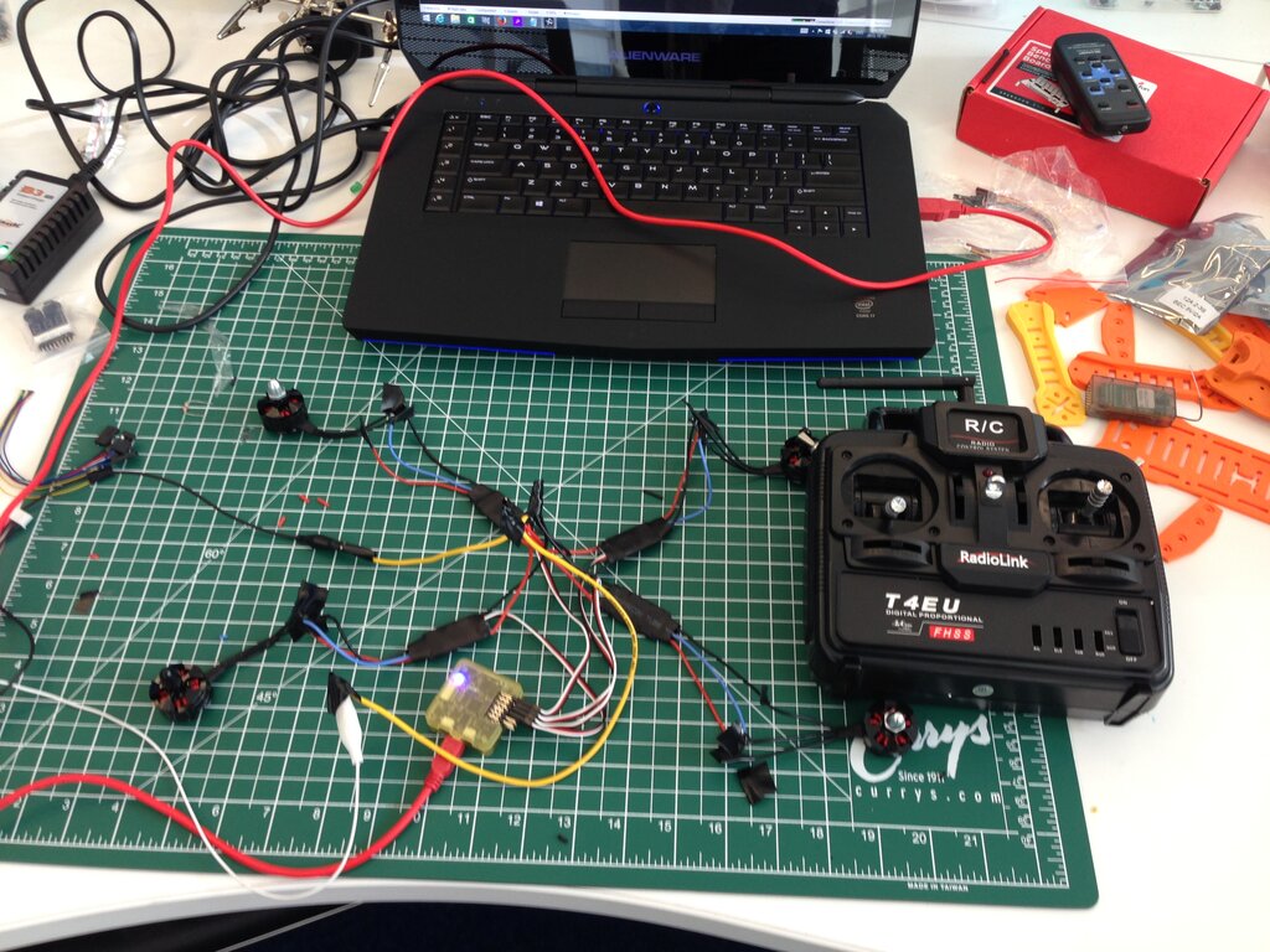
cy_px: 476
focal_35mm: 33
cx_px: 635
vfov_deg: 42.9
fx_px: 1211
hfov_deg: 55.4
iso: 50
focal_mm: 4.12
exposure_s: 1/20
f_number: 2.4
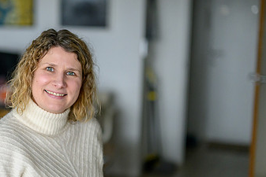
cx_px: 57
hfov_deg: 23.3
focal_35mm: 86
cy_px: 94
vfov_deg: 15.9
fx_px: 636
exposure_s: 1/400
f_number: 1.2
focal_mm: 50
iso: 1600
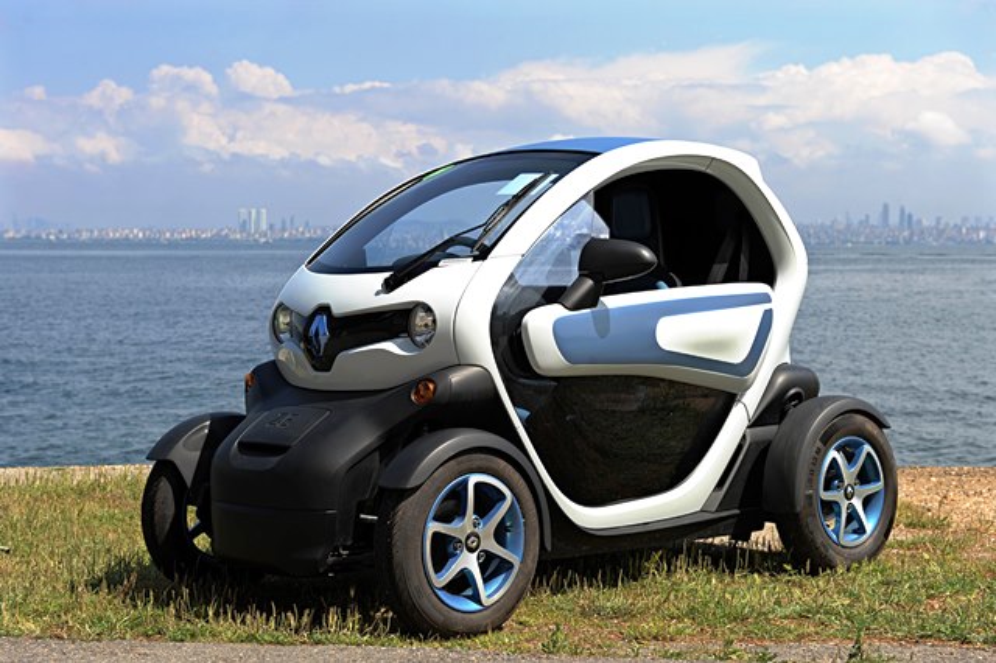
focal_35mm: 62
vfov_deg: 21.9
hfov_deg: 32.4
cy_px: 332
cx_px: 498
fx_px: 1714
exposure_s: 1/320
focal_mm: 62
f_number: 8
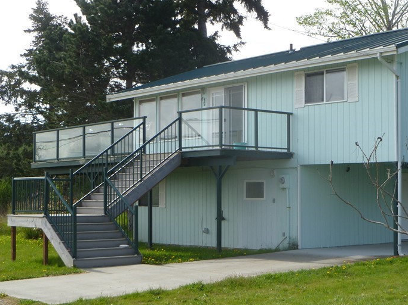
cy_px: 179
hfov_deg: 29.2
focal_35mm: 66
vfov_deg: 22.2
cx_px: 265
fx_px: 778
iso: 80
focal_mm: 7.9
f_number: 3.8
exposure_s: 1/400
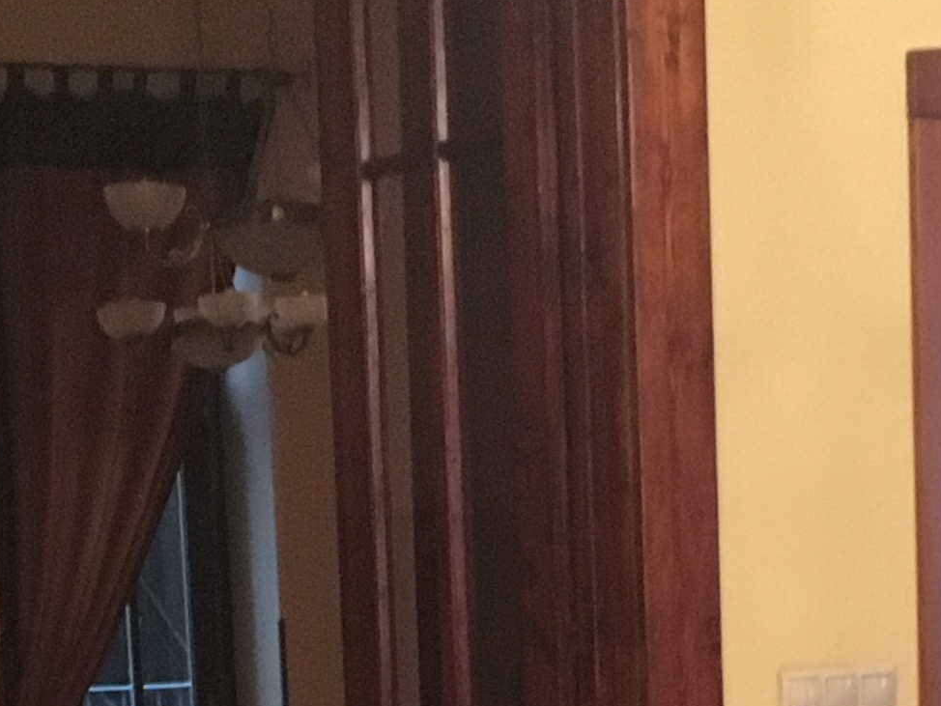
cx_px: 436
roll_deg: +0.9
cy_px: 1184
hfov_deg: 16.4
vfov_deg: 11.6
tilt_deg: -10.6
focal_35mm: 120
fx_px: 3263
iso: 250
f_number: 2.2
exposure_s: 1/17
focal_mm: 4.15
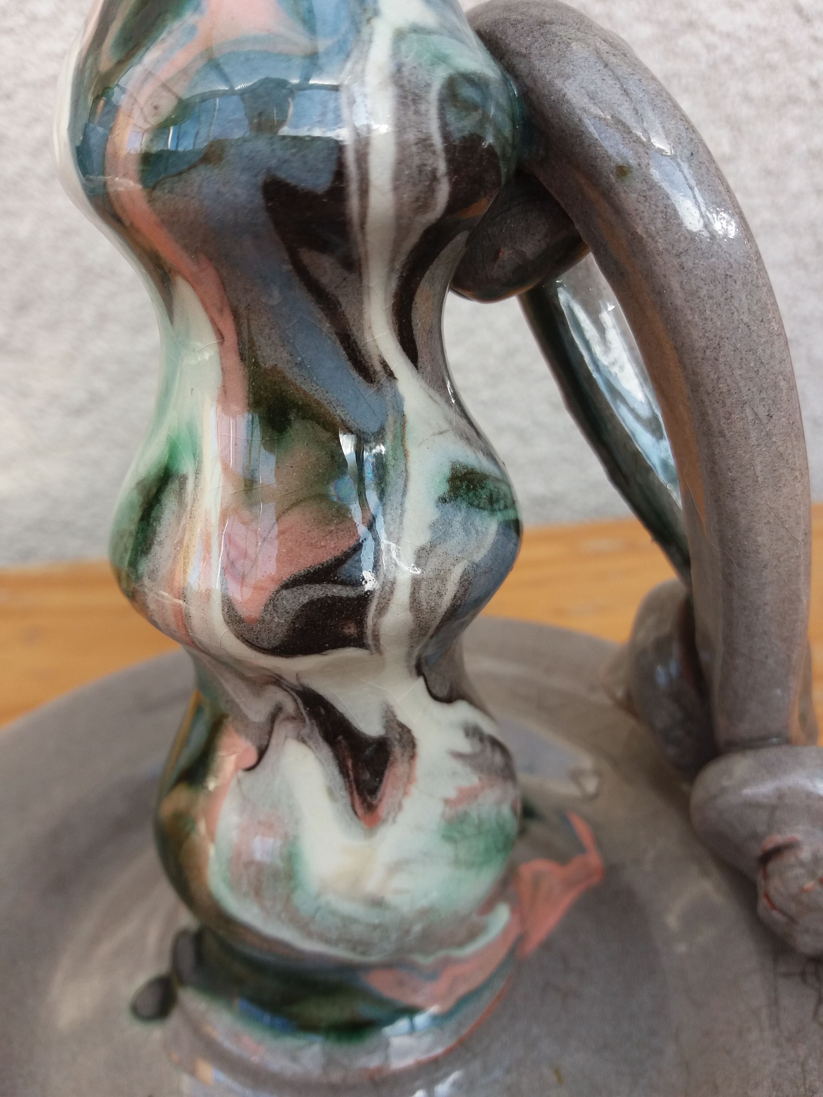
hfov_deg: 49.7
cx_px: 412
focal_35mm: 28
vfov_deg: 63.4
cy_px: 548
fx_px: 888
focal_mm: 3.7
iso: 64
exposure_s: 1/183
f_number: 1.9
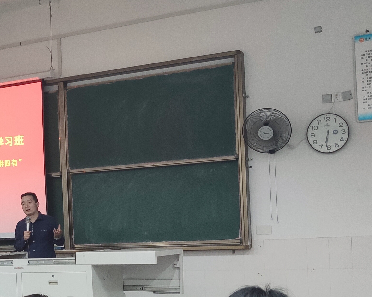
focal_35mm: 68
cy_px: 229
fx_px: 749
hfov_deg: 26.9
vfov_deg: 22.2
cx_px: 36
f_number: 1.75
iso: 650
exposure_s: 1/50
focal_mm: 4.75
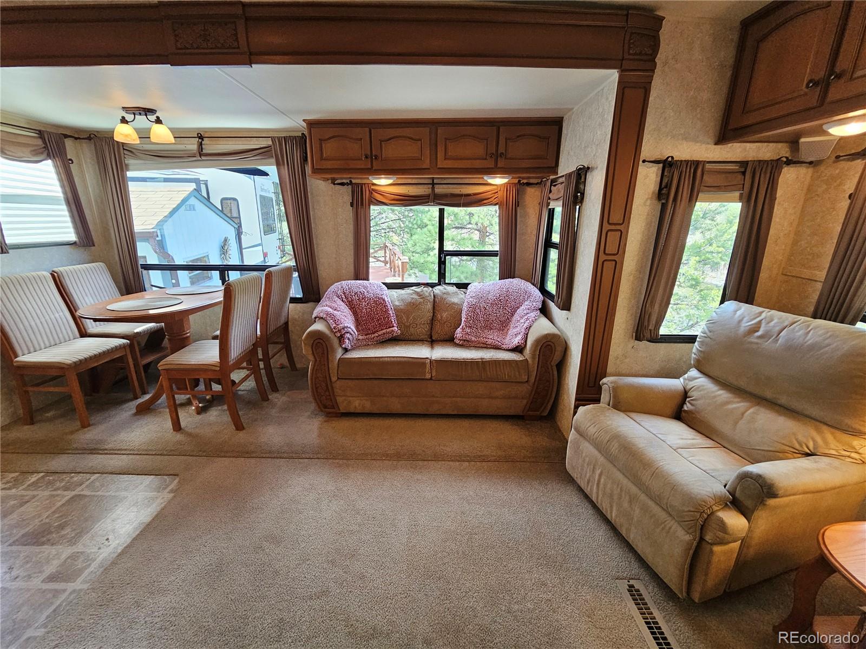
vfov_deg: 89.9
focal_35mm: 13
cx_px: 433
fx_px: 325
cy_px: 324
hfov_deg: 106.2
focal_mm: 2.2
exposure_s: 1/60
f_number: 2.2
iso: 320
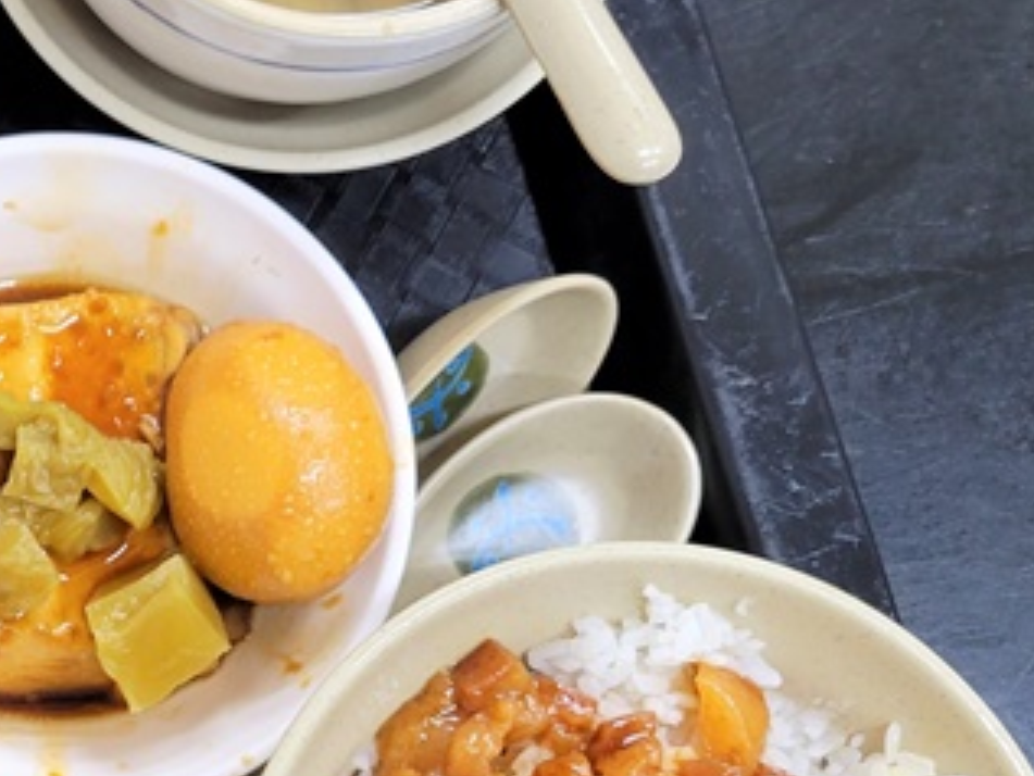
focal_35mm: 82
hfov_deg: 22.1
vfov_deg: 17.8
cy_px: 639
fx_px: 2450
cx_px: -192
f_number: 1.8
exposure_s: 1/40
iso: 250
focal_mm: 5.4
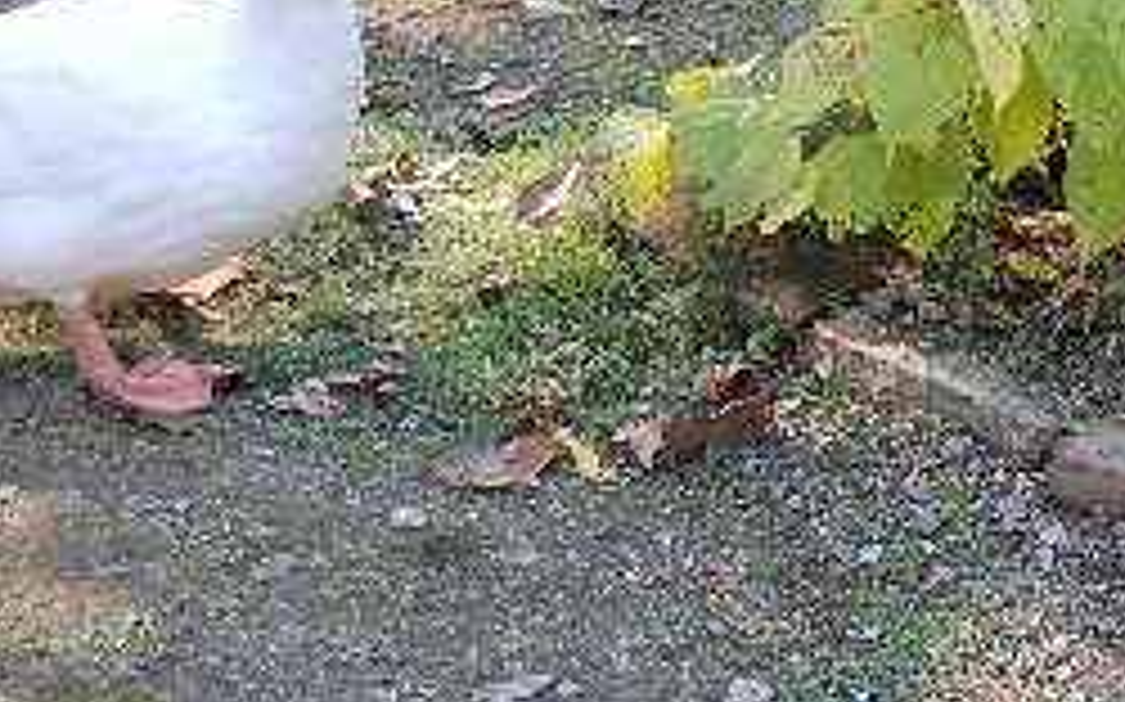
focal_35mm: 116
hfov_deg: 17.6
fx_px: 3555
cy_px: 230
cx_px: 1112
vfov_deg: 11.3
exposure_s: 1/100
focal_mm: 38
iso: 400
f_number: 5
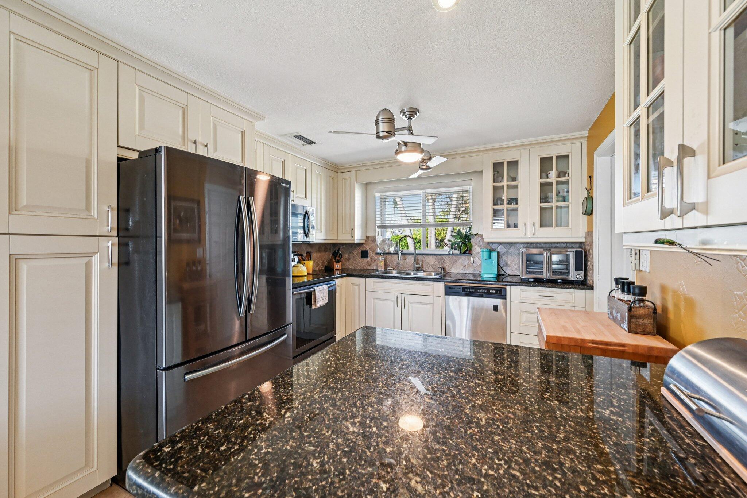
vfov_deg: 81.2
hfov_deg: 104.3
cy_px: 249
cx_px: 374
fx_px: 290
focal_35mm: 14
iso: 2000
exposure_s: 1/125
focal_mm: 14
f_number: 8
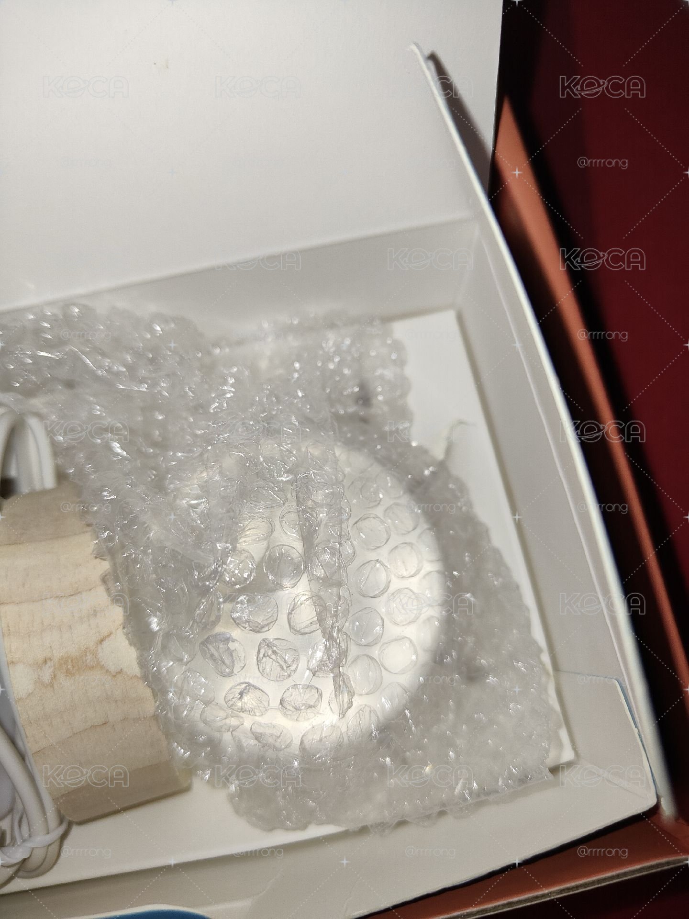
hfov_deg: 56.8
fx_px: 637
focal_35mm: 24
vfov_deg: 71.6
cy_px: 460
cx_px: 344
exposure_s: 1/120
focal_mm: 5.59
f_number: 1.8
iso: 125
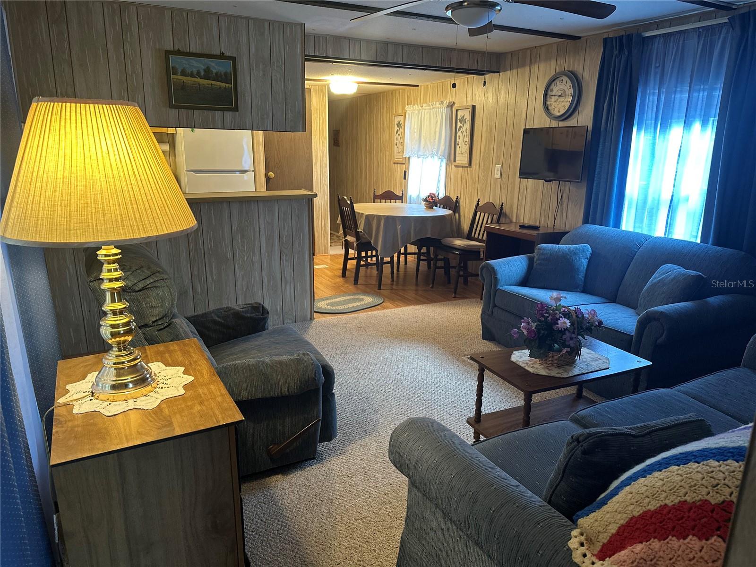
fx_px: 524
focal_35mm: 24
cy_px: 284
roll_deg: -1.2
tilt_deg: -14.5
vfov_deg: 56.8
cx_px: 378
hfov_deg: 71.6
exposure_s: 1/60
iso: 320
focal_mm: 6.86
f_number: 1.78
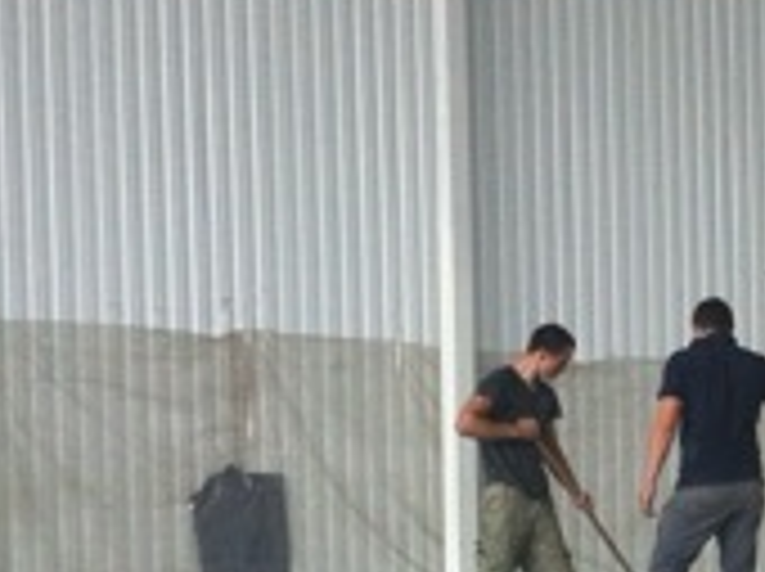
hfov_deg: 13.4
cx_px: 909
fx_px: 3178
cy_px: 678
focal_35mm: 144
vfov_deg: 10.1
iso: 100
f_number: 2.8
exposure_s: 1/60
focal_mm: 3.85
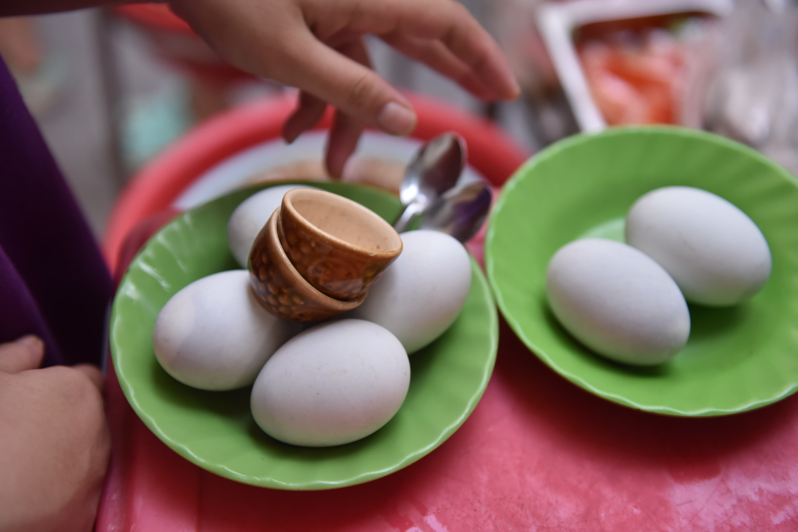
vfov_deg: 27.0
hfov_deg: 39.6
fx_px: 1108
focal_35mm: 50
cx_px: 399
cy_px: 266
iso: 1600
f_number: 2.8
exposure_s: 1/200
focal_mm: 50
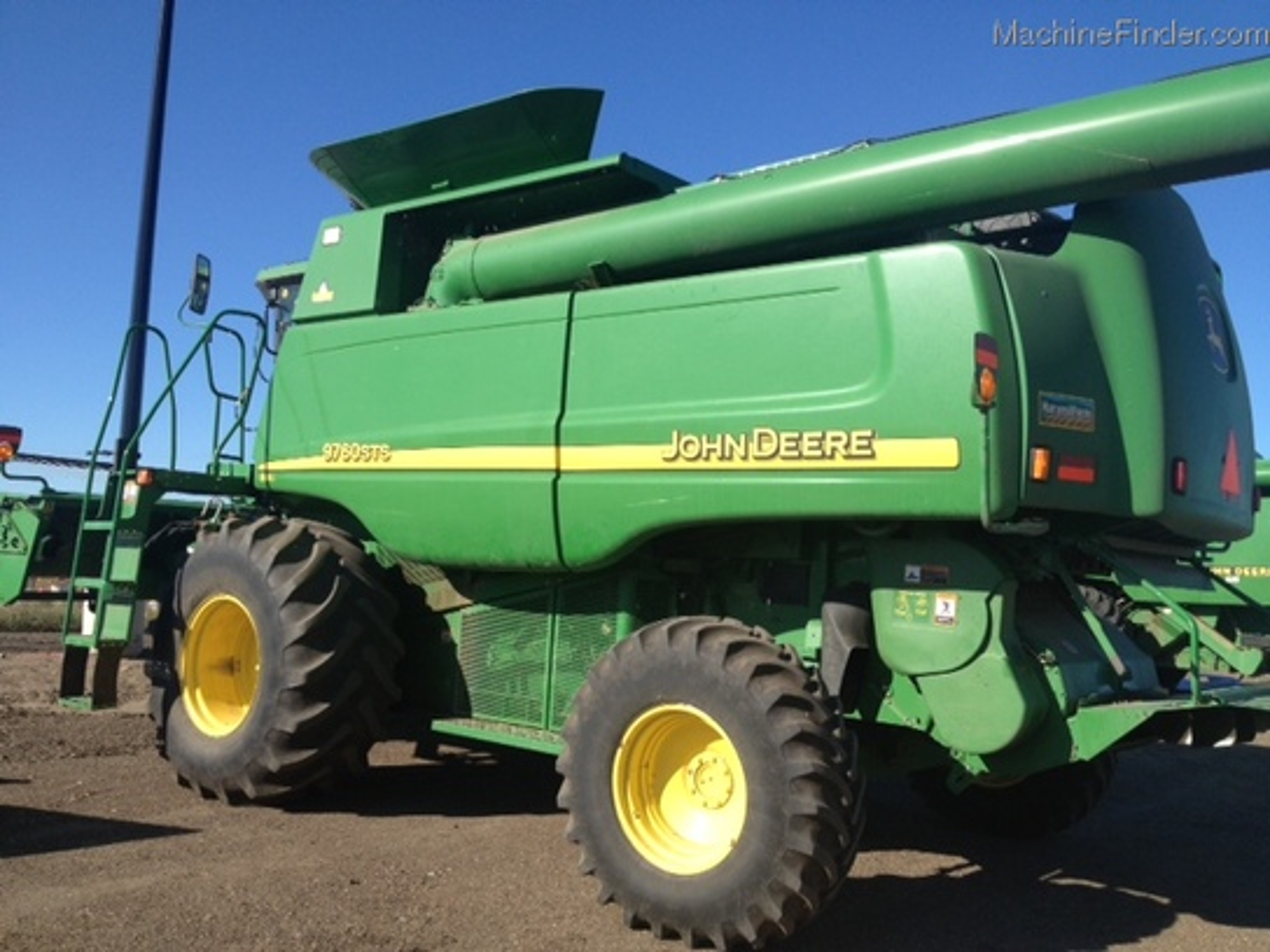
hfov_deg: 52.6
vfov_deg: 40.7
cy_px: 476
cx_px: 635
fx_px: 1284
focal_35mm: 35
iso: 64
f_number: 2.4
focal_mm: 4.28
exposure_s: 1/1227
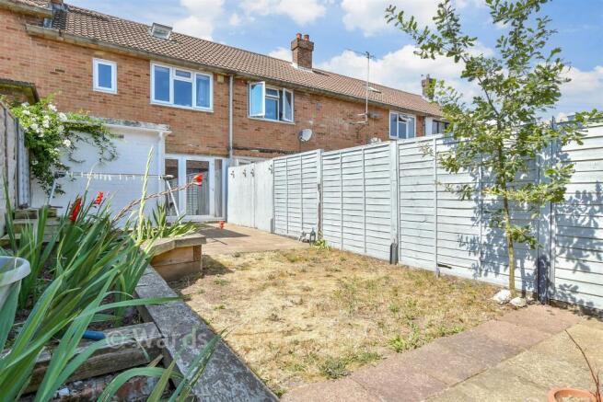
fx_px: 251
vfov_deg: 77.4
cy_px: 201
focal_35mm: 15
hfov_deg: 100.4
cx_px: 302
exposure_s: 1/160
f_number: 8
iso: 160
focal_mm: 10
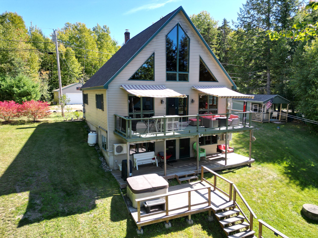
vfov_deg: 56.8
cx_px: 159
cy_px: 119
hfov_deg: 71.6
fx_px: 220
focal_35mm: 24
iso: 100
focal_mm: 6.72
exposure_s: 1/800
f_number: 1.7
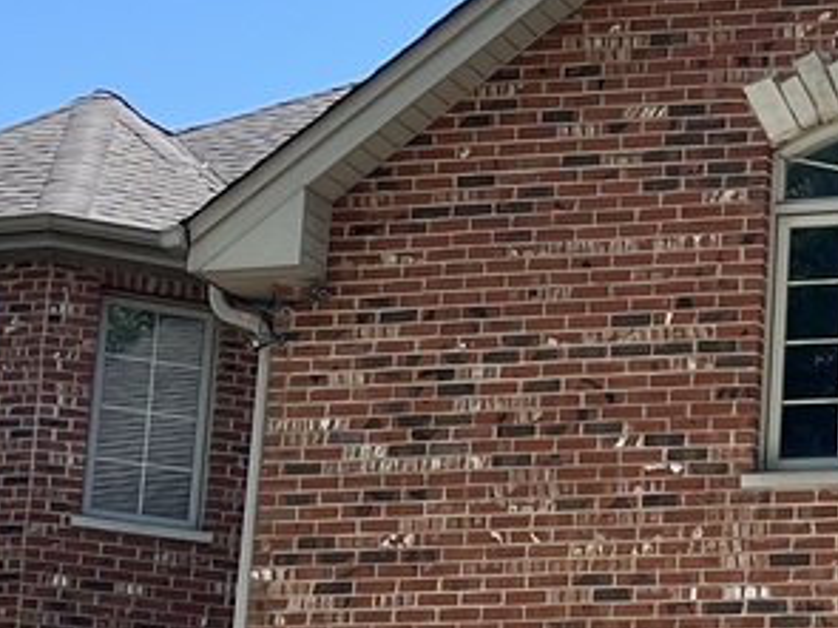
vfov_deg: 11.6
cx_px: 969
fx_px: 3073
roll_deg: -0.6
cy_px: 503
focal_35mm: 127
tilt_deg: +12.8
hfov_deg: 15.1
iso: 50
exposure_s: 1/2994
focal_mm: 5.7
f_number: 1.5
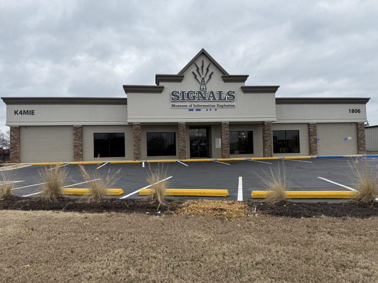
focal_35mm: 25
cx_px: 185
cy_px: 144
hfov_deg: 69.4
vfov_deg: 54.9
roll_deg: +0.7
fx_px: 273
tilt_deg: +1.8
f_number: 1.78
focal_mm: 6.76
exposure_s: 1/3425
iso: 80
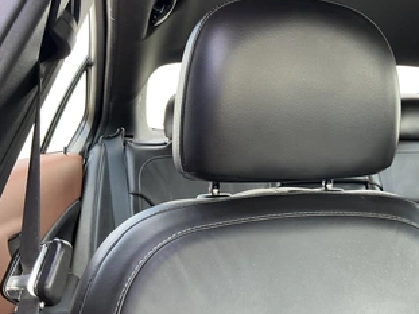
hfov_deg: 51.0
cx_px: 255
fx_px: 436
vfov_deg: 39.6
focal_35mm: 36
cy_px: 143
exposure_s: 1/117
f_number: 1.8
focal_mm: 3
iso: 64
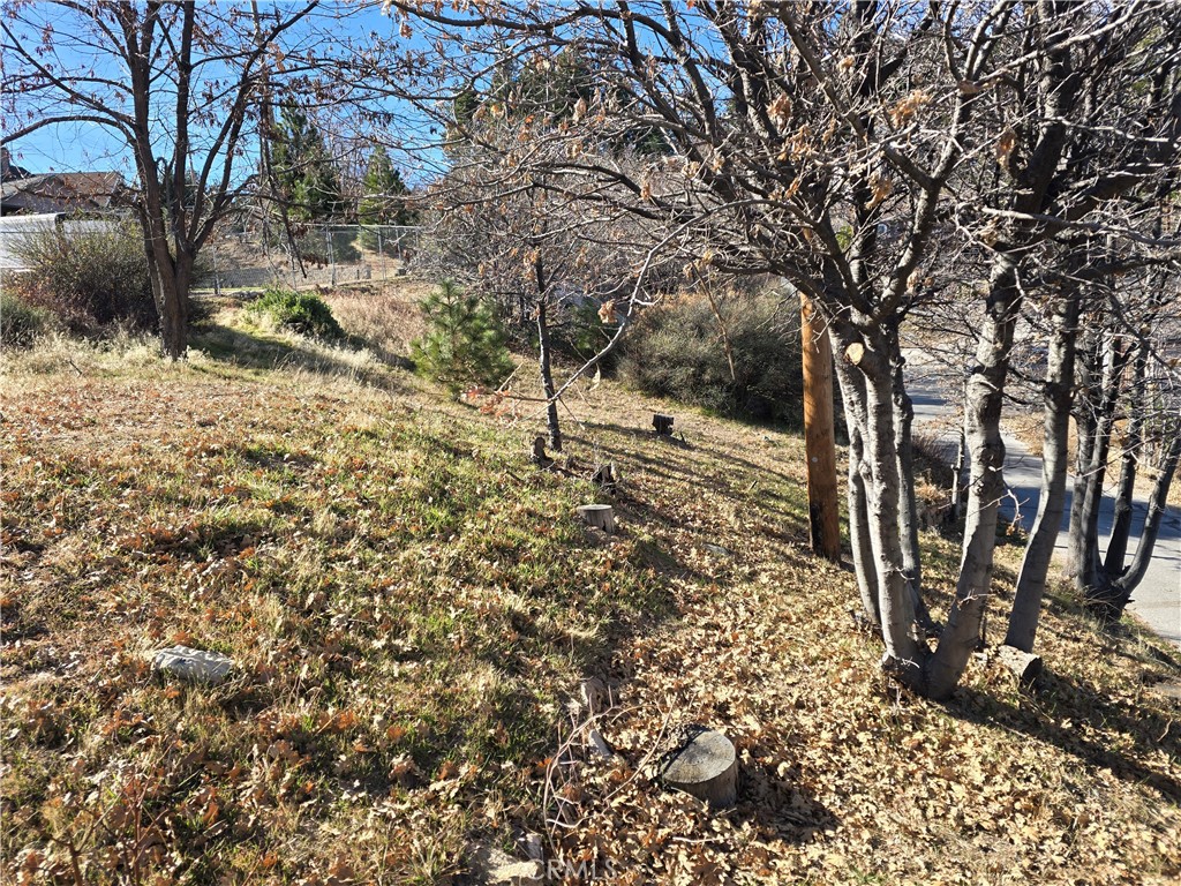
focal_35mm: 23
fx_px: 785
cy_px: 443
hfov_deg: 73.9
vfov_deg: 58.9
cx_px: 590
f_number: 1.7
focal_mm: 6.3
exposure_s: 1/285
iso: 12
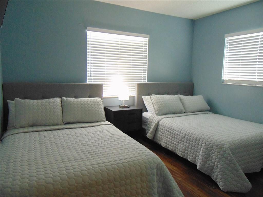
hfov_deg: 69.4
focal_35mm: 25
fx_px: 190
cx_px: 132
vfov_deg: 54.9
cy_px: 98
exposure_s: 1/30
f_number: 3
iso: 320
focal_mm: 4.5
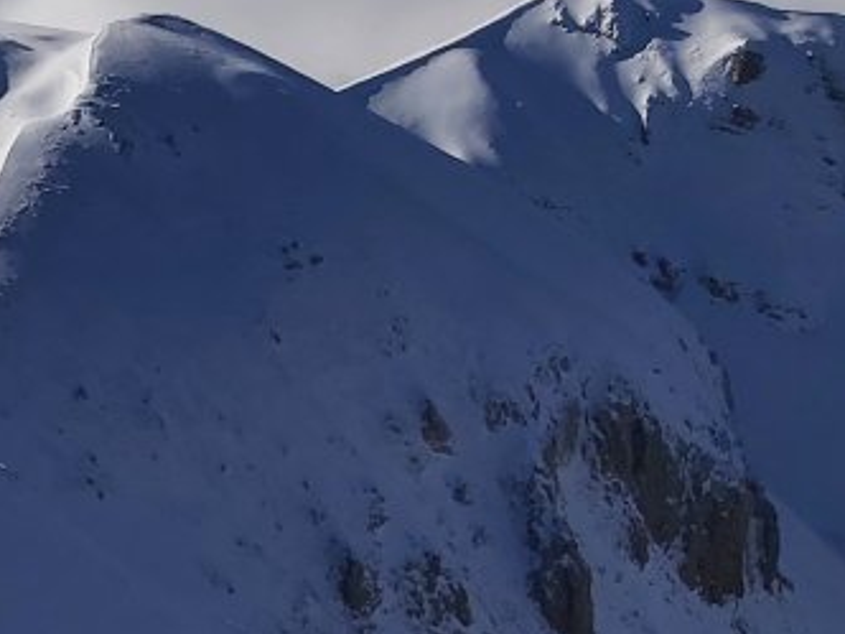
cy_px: 894
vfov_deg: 14.8
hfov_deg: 19.0
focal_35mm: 94
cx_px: -308
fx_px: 2295
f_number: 1.7
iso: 64
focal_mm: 3.92
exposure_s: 1/9667
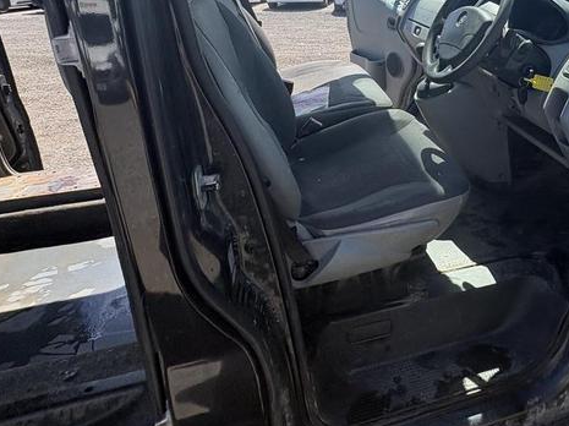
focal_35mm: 27
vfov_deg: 48.9
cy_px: 97
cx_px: 400
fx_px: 443
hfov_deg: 62.9
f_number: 2.2
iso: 64
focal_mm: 2.22
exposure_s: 1/681
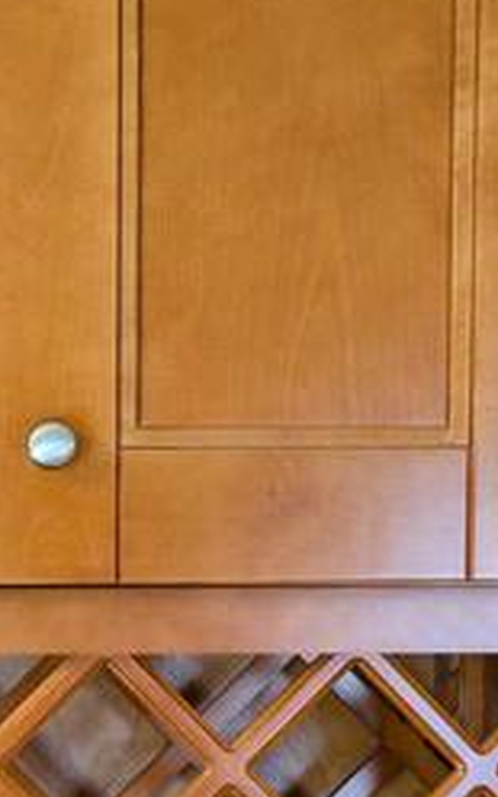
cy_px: 672
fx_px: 1781
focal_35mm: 82
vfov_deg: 24.7
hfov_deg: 15.5
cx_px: -53
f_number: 1.89
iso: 256
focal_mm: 5.43
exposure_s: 1/30
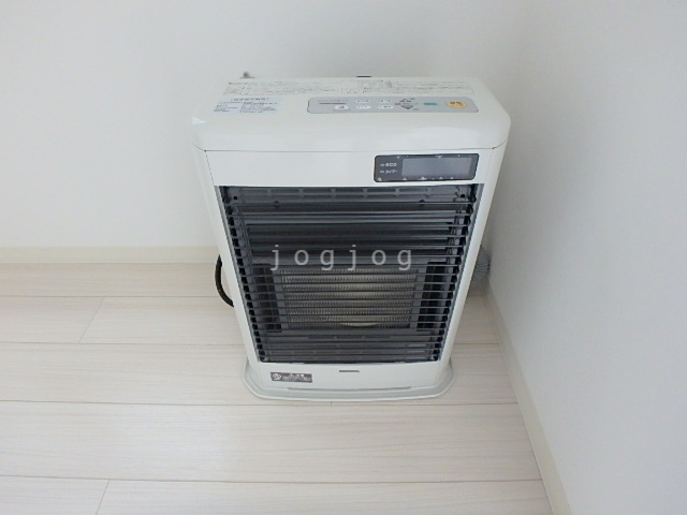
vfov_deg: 63.4
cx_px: 344
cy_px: 258
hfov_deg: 79.0
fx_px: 417
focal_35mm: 21
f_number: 3.5
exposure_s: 1/30
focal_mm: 3.7
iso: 500
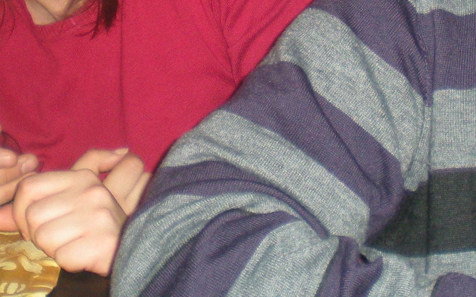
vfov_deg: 10.8
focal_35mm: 118
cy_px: -124
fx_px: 1531
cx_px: 312
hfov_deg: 17.6
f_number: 3.1
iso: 161
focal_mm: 6.3
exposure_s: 1/60
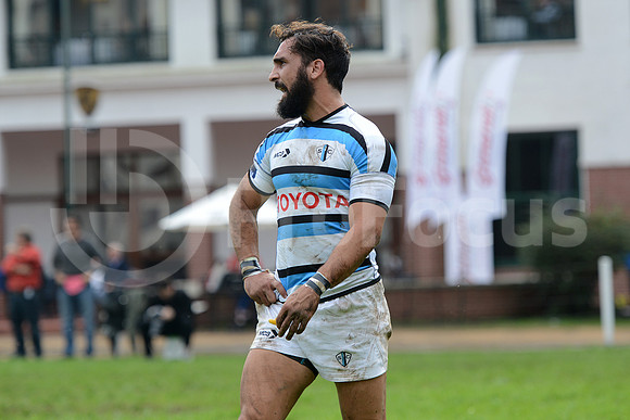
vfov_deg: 7.4
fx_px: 3238
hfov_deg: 11.1
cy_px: 210
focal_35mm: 185
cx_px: 315
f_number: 4
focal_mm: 185
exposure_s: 1/800
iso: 500
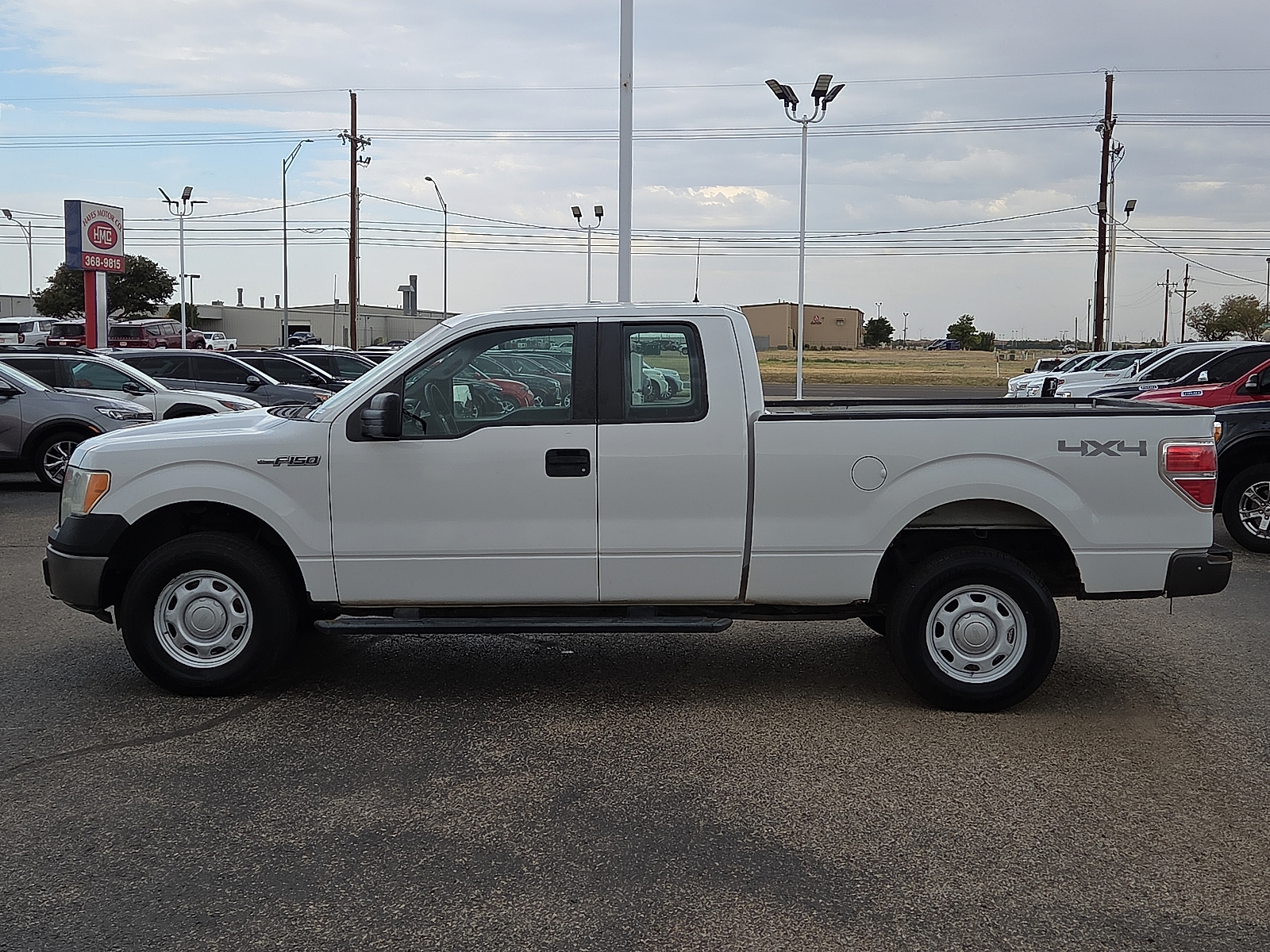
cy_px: 476
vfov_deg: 36.0
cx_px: 635
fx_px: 1468
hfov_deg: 46.8
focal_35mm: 40
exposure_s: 1/2500
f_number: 1.8
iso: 76
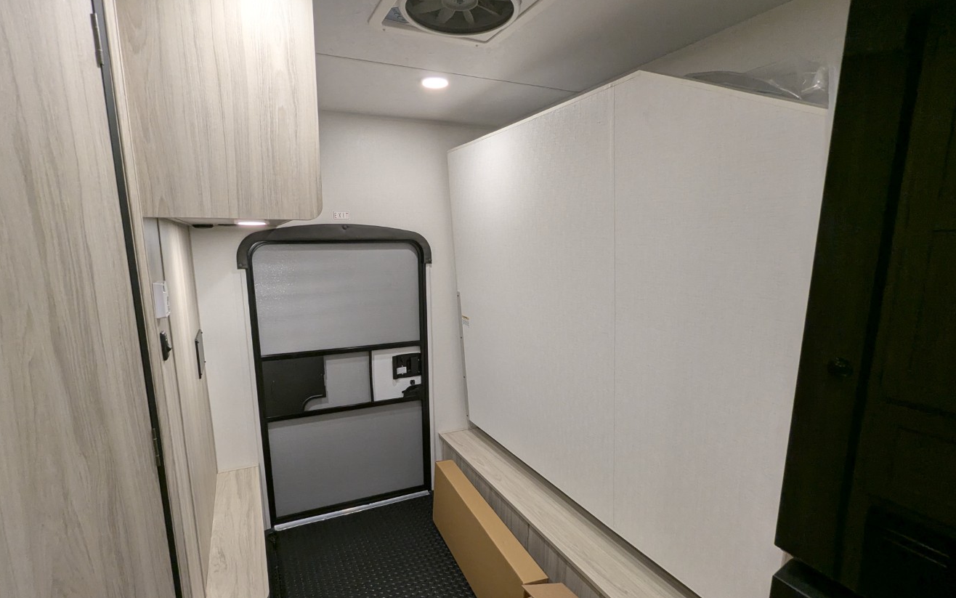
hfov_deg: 91.0
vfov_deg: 64.8
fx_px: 469
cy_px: 338
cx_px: 457
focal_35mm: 18
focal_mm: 2.35
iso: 114
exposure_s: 1/38
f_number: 2.2
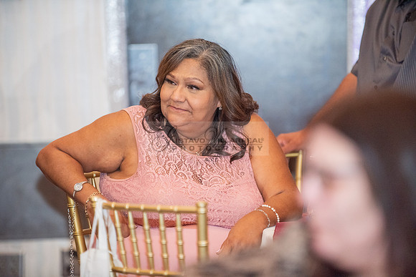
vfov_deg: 6.9
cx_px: 208
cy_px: 138
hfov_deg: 10.3
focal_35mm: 200
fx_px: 2312
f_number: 2.8
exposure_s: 1/250
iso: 3200
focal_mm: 200
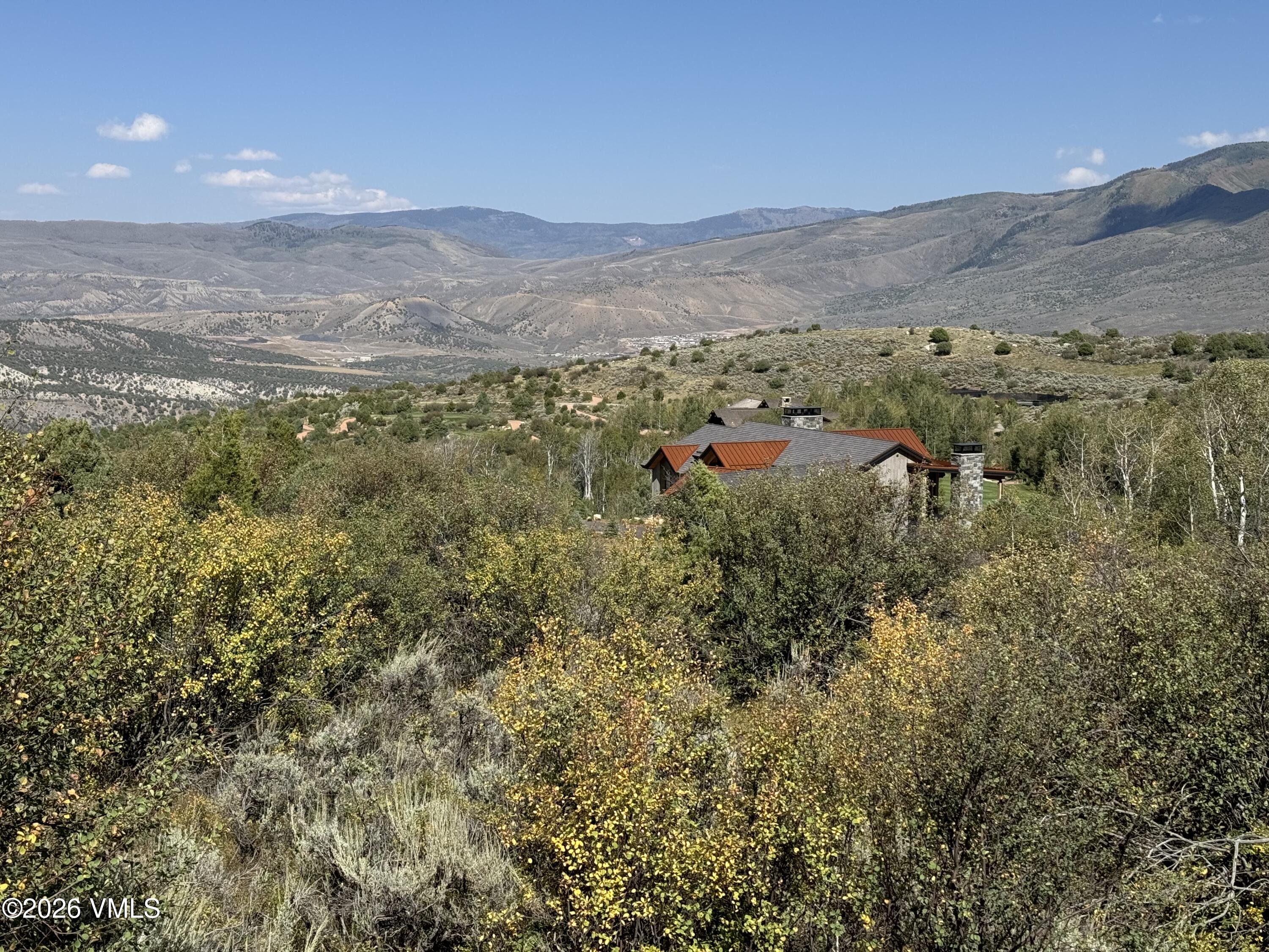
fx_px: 1760
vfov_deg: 30.3
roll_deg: -0.5
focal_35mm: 48
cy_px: 476
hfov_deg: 39.7
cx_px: 634
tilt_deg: -7.3
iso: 64
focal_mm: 6.76
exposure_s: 1/4310
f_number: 1.78
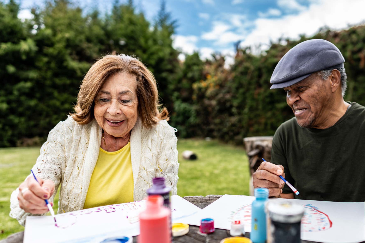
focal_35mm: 34
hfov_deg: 55.0
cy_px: 124
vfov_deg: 38.9
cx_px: 234
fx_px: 345
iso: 100
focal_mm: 24
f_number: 1.8
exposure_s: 1/1600
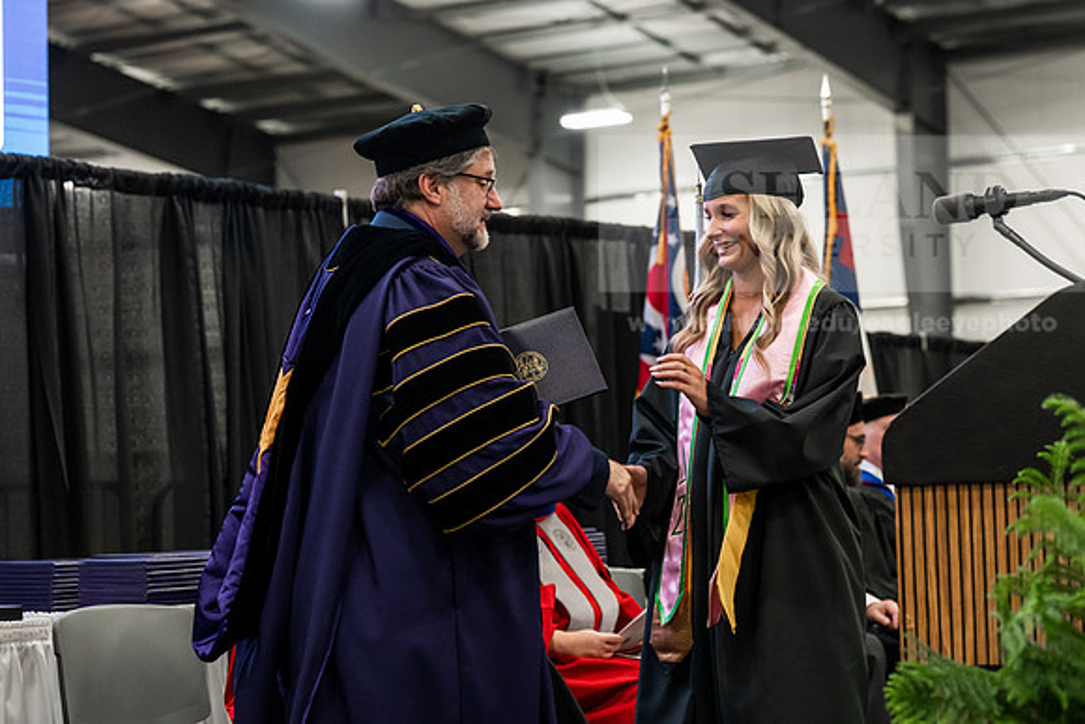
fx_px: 2592
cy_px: 362
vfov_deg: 15.9
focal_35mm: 86
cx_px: 542
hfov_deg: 23.6
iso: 4000
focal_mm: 86
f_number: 4.5
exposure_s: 1/200
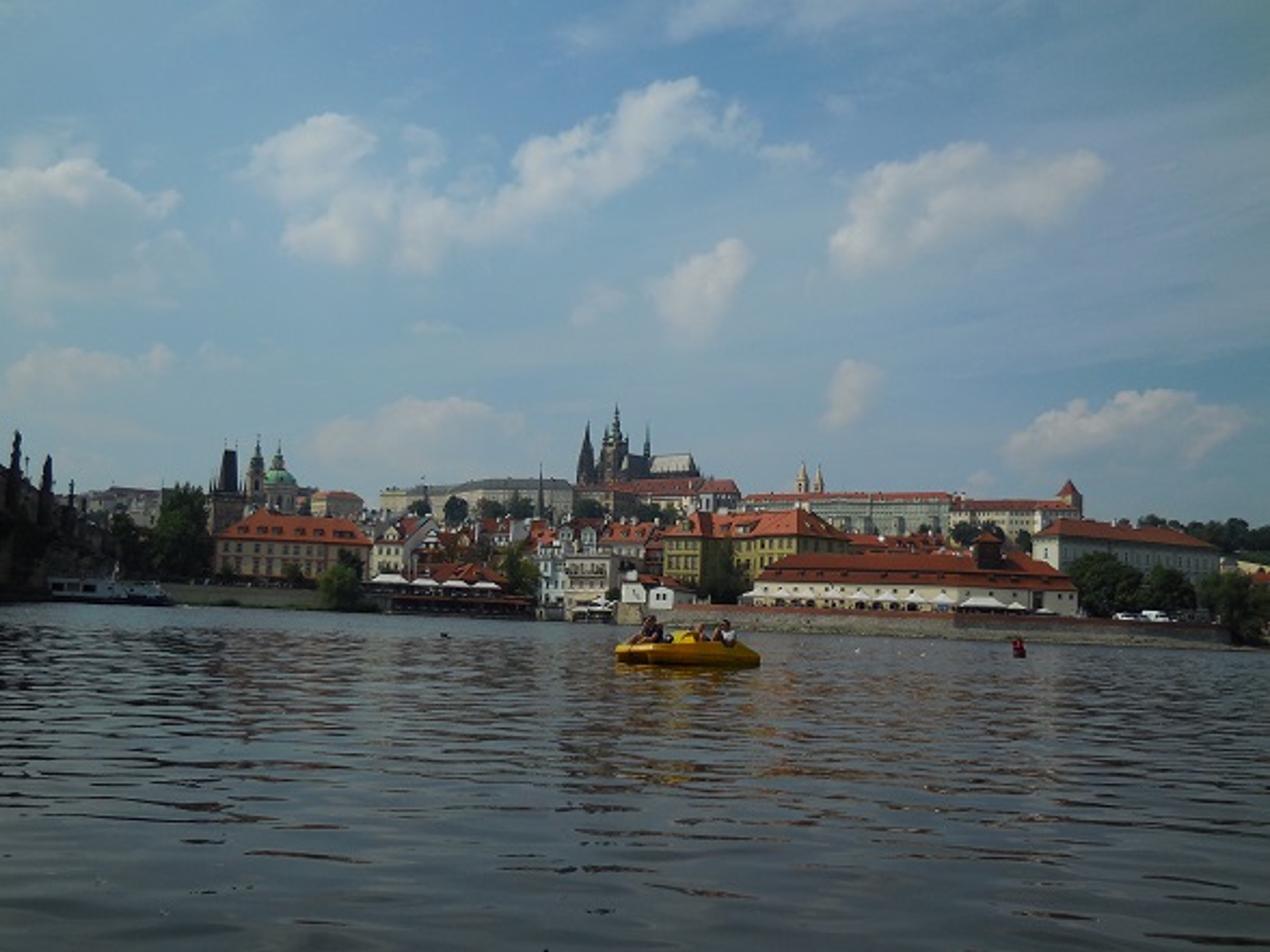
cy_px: 476
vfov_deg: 36.8
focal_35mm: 39
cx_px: 635
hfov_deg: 47.9
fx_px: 1431
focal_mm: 7
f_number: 7.8
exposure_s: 1/1000
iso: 125
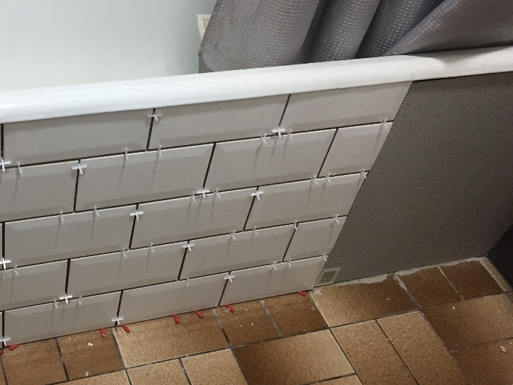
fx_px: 711
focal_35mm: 48
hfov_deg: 38.5
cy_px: 238
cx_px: 122
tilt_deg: -47.6
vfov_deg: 30.2
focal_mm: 4.15
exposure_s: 1/33
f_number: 2.2
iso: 64
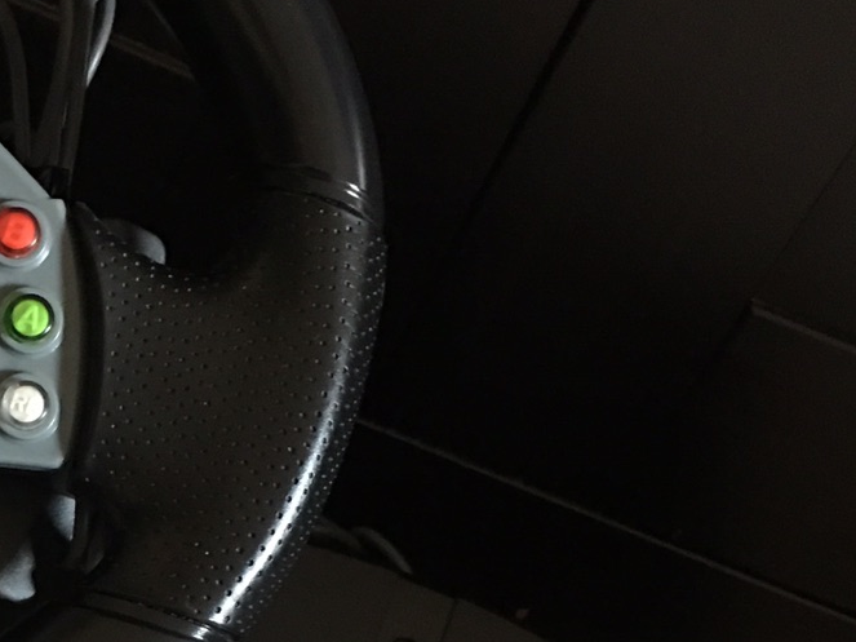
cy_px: 714
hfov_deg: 22.2
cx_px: -52
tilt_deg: -44.0
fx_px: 2077
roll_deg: -23.0
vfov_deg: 17.0
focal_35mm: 84
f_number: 2.2
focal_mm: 4.15
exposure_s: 1/4
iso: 100
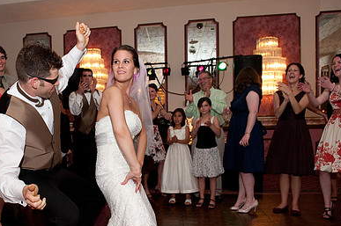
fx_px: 341
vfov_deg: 36.3
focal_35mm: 36
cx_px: 107
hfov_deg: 51.9
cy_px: 154
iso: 1600
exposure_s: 1/60
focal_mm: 24
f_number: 4.5
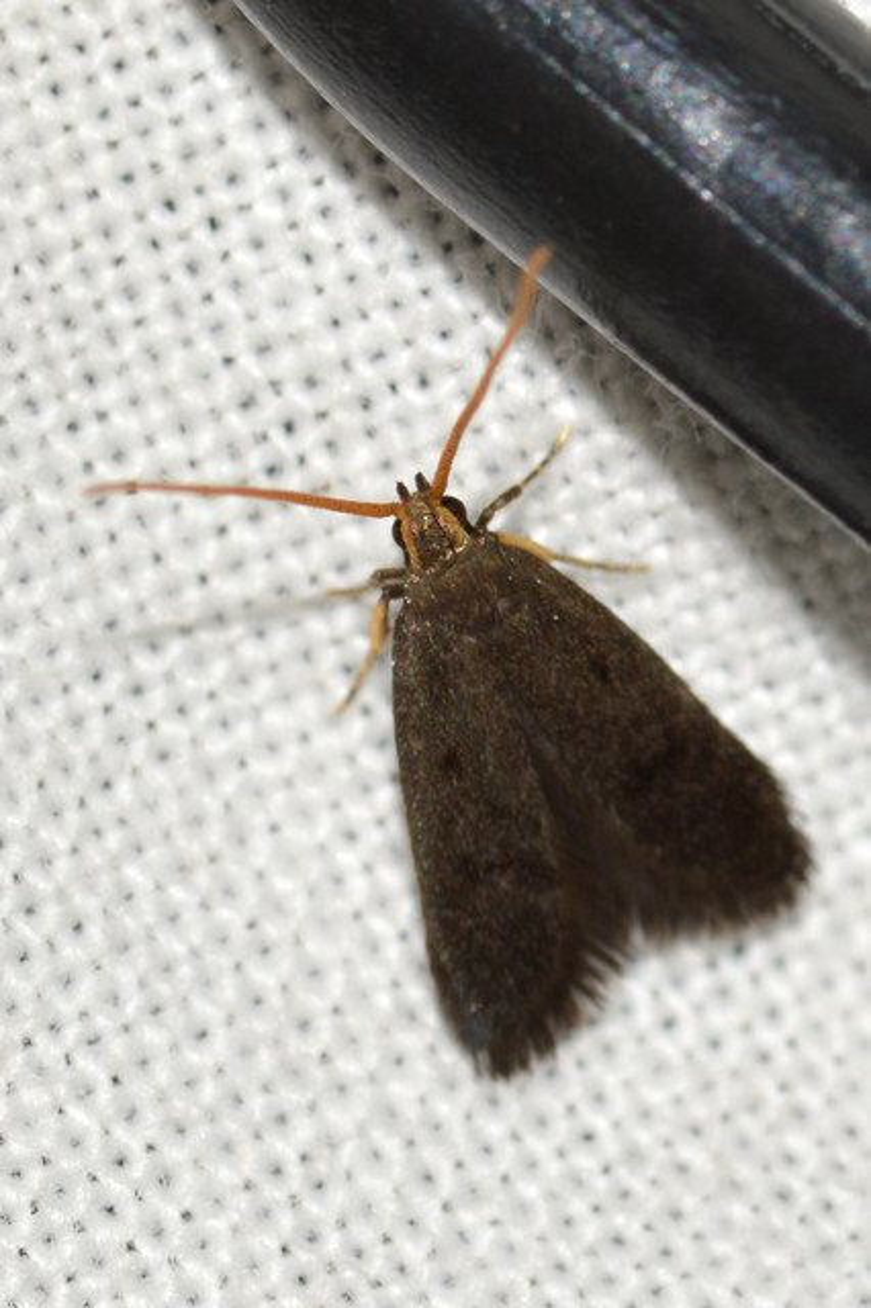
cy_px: 654
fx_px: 5449
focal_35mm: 150
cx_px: 436
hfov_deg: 9.1
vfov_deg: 13.7
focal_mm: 100
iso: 100
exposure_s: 1/200
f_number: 18
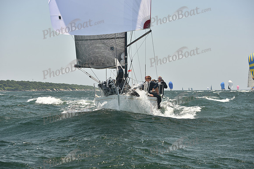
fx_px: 494
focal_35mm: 70
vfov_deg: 19.5
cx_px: 127
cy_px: 84
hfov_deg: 28.8
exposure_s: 1/640
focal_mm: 70
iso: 250
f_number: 5.6
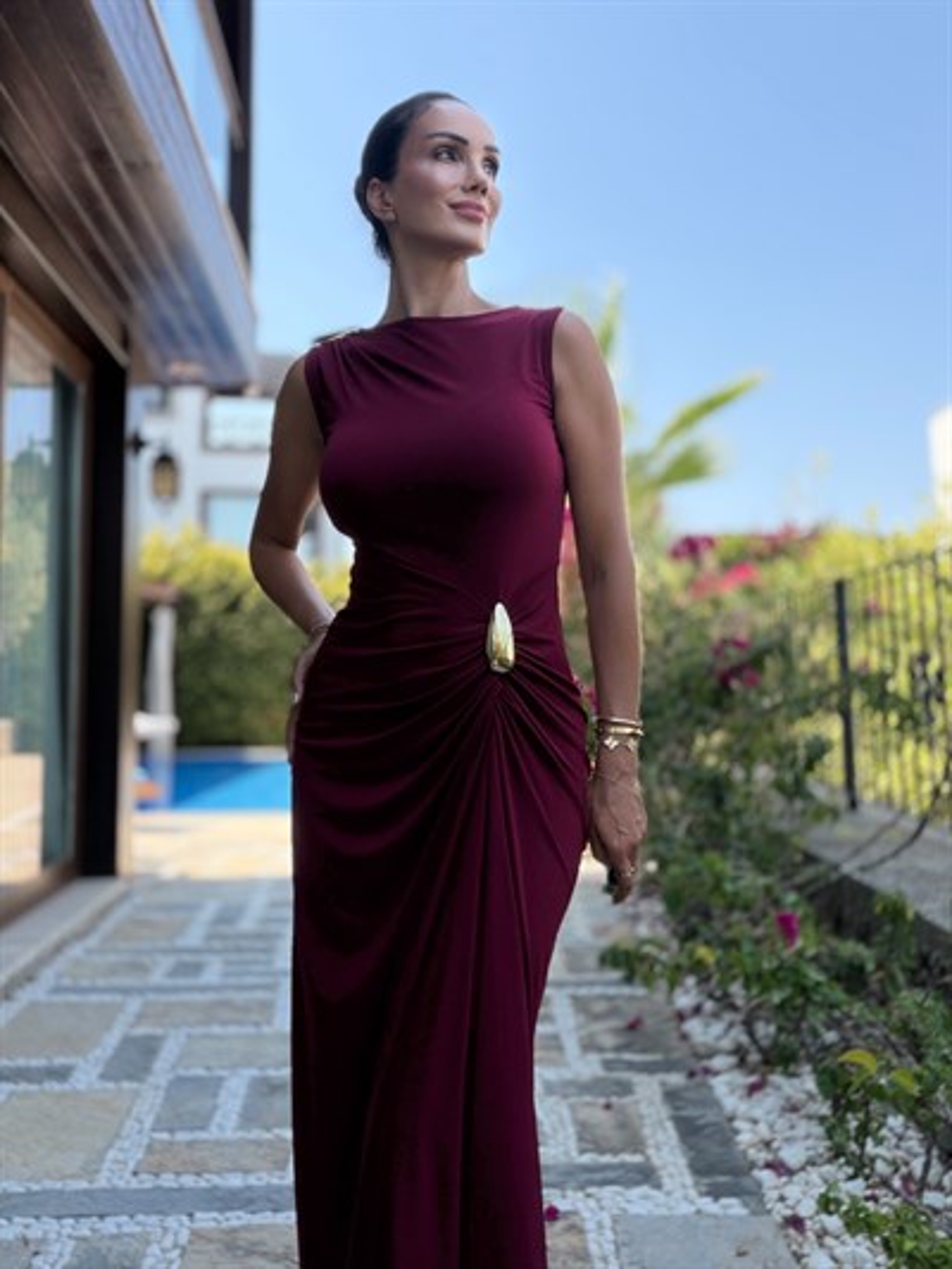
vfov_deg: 60.0
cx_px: 476
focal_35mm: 30
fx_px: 1100
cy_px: 634
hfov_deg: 46.8
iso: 25
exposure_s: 1/723
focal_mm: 2.71
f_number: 1.9
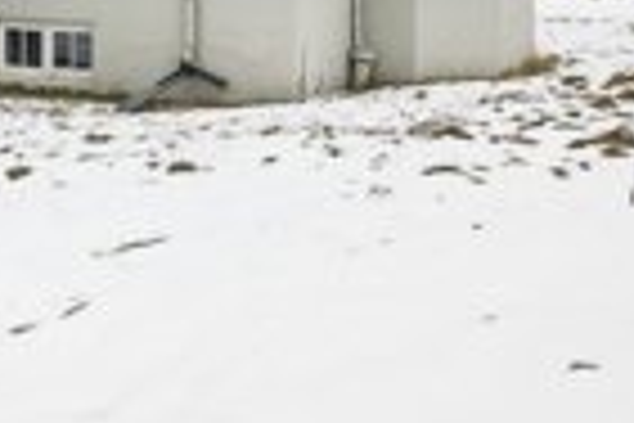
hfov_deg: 27.1
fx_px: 1197
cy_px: -292
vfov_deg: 17.1
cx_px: -72
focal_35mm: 68
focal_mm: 20
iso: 400
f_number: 8
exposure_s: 1/160
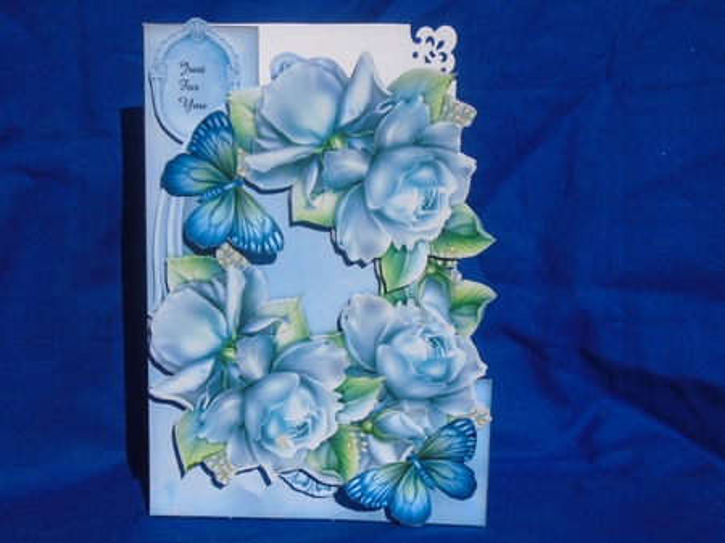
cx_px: 362
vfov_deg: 25.2
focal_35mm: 58
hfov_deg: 33.2
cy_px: 272
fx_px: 1214
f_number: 12.3
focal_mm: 10.2
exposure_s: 1/250
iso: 100
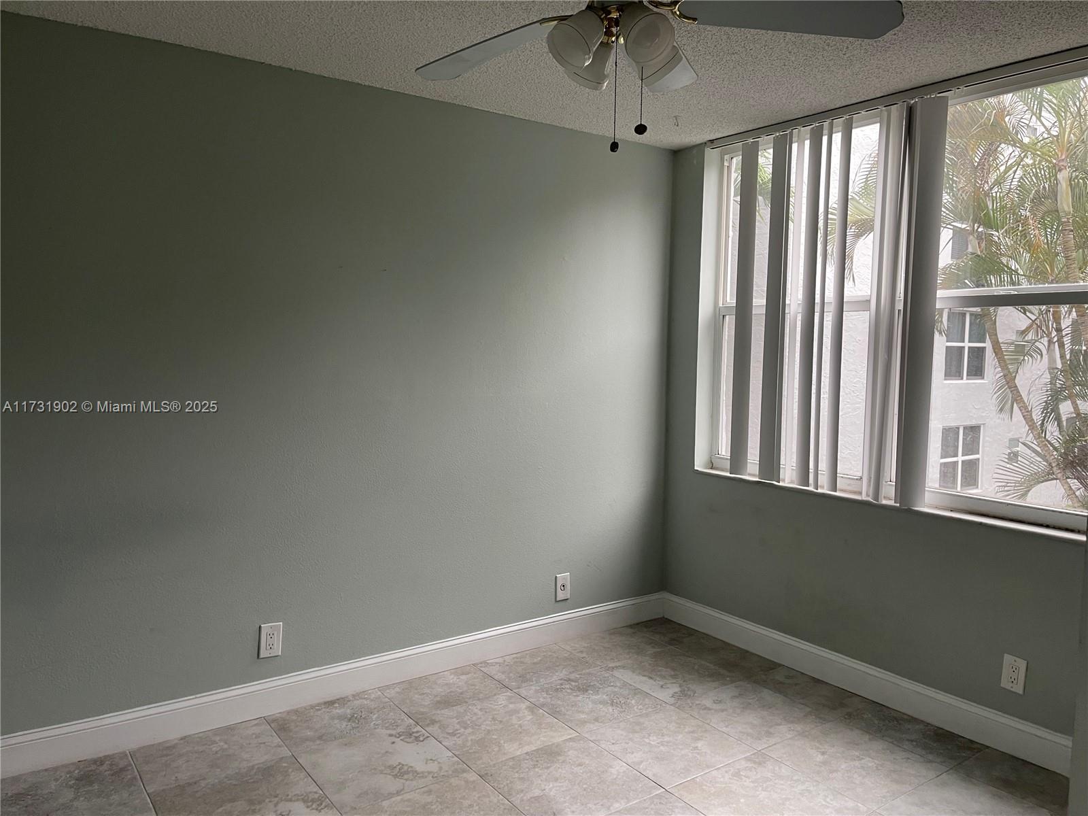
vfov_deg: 54.9
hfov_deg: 69.4
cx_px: 544
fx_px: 786
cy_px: 408
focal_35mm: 25
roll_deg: -0.6
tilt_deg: -4.0
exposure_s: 1/86
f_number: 1.6
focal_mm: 5.1
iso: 125
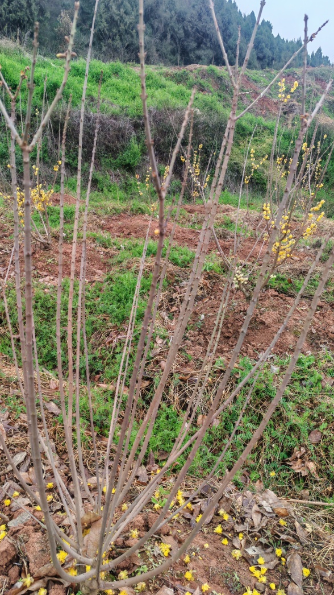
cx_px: 146
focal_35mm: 30
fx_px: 473
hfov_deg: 38.9
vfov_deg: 64.3
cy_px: 299
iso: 50
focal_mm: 5.52
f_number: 1.95
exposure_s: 1/540
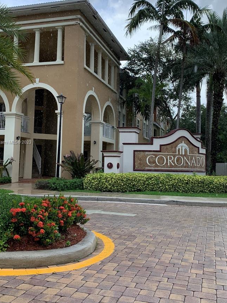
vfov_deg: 51.3
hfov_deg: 39.6
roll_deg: -1.5
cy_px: 143
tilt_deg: +7.0
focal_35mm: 36
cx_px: 125
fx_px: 315
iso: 25
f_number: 1.8
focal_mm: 4.25
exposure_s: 1/1176
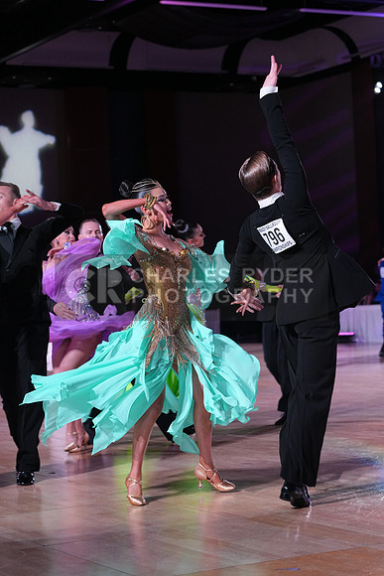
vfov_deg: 24.2
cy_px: 288
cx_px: 192
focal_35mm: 84
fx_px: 1343
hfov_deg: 16.3
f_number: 5
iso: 2500
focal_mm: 84
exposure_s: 1/250
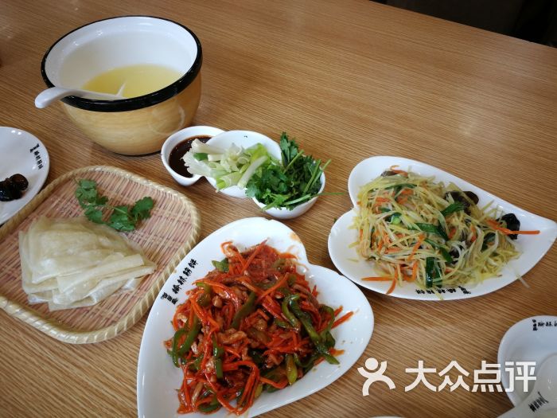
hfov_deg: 65.3
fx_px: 434
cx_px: 278
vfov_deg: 51.4
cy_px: 209
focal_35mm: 27
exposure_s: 1/50
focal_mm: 3.95
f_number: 2.2
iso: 100
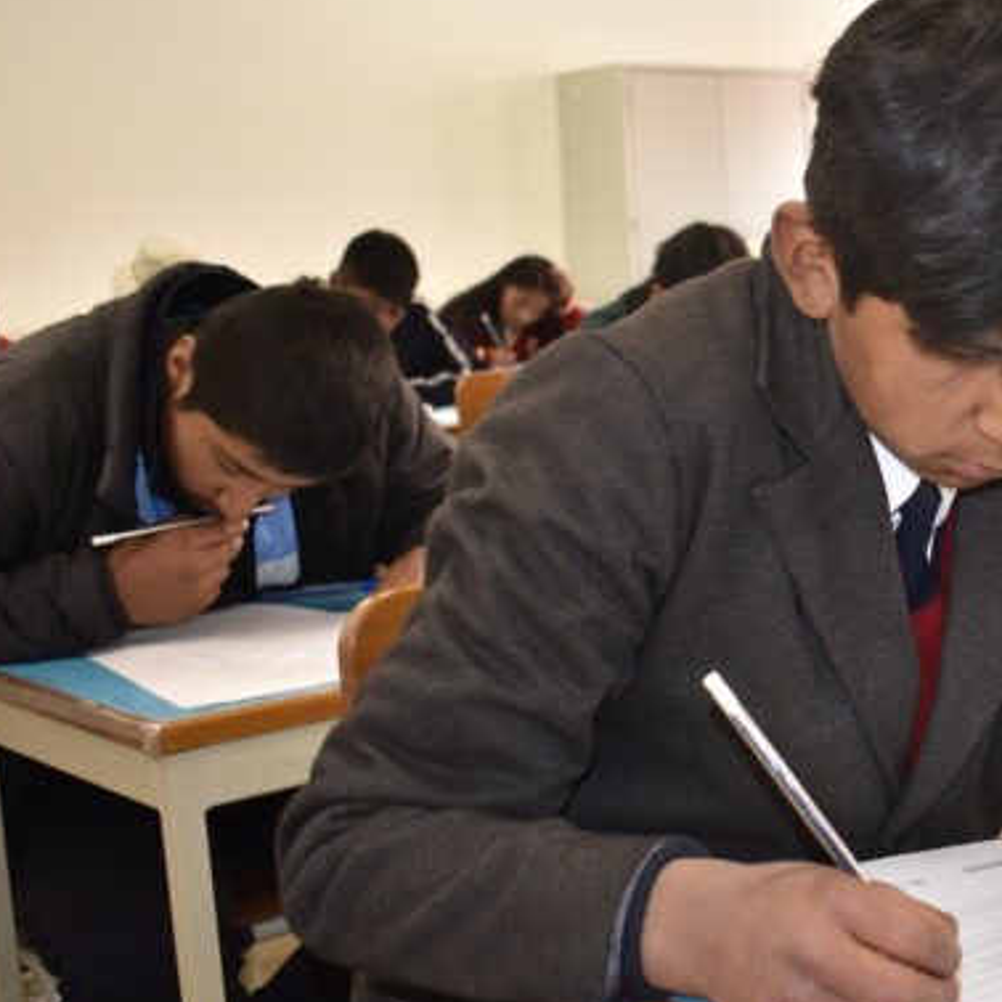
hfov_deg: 28.4
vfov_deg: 30.0
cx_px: 983
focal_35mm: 57
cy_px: 530
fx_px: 1867
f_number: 3.8
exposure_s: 1/60
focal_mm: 22
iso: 320
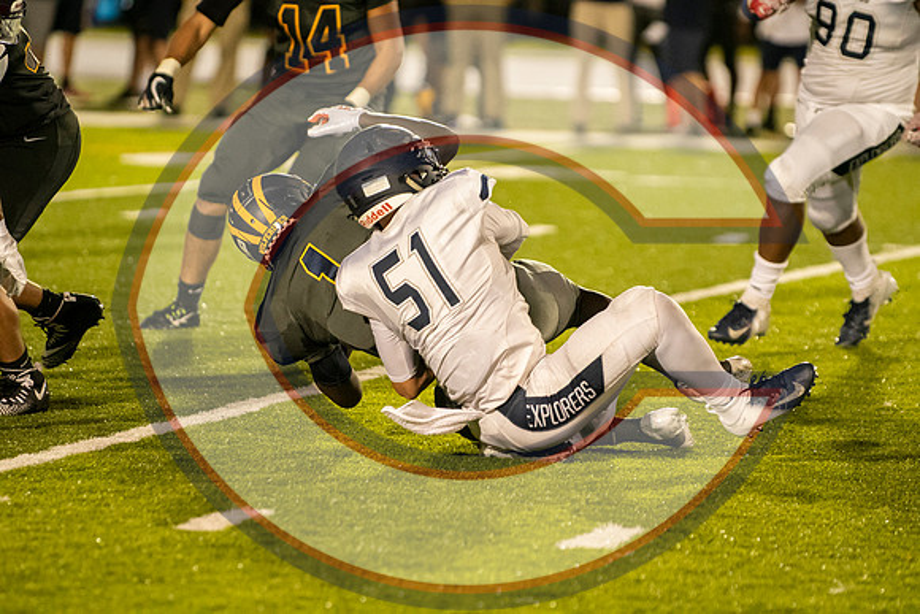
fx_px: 7668
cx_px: 460
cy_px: 307
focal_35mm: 300
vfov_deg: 4.6
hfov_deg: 6.9
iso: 8000
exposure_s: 1/1250
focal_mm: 200
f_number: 2.8
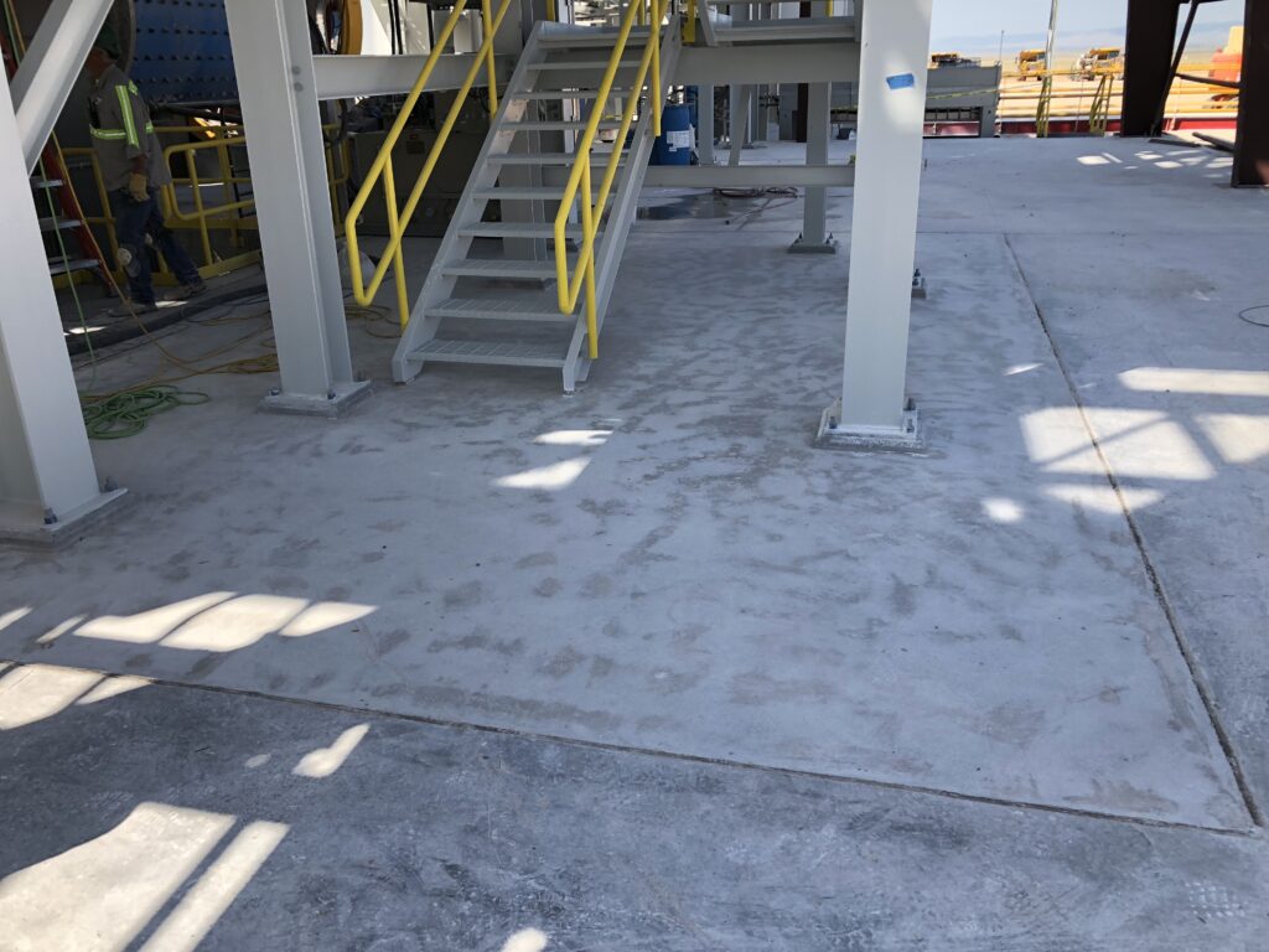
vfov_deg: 49.7
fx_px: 1026
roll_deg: +2.2
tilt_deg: -20.3
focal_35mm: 28
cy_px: 476
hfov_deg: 63.4
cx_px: 634
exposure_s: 1/685
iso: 20
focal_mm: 3.99
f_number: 1.8
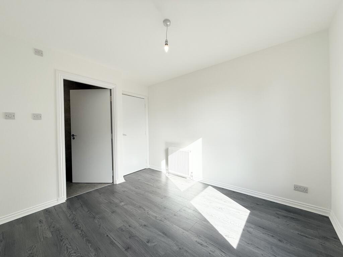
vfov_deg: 85.7
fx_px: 139
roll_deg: +0.9
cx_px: 172
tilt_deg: -0.9
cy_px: 128
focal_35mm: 14
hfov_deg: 102.1
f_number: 2.2
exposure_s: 1/510
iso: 64
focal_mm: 2.22
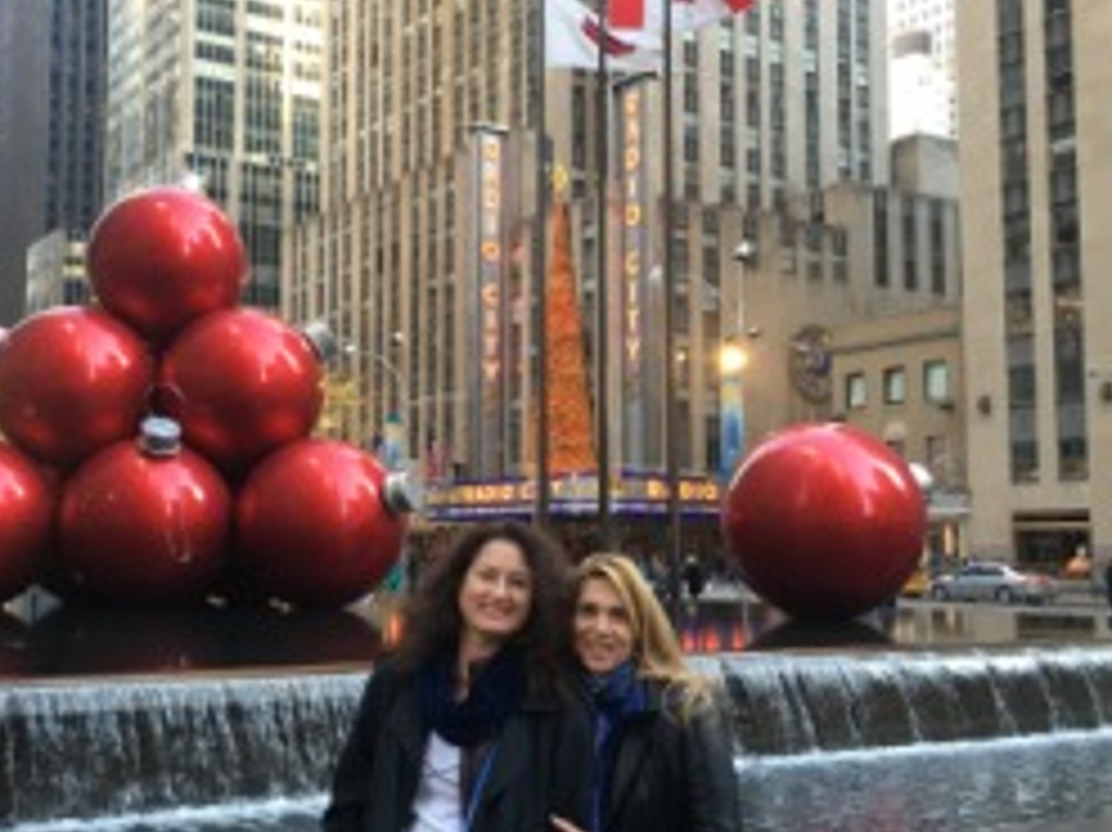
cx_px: 432
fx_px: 1381
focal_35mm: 43
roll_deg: -0.1
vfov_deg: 33.6
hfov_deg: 43.6
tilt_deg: +5.0
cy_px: 427
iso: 32
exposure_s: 1/30
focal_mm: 4.15
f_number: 2.2
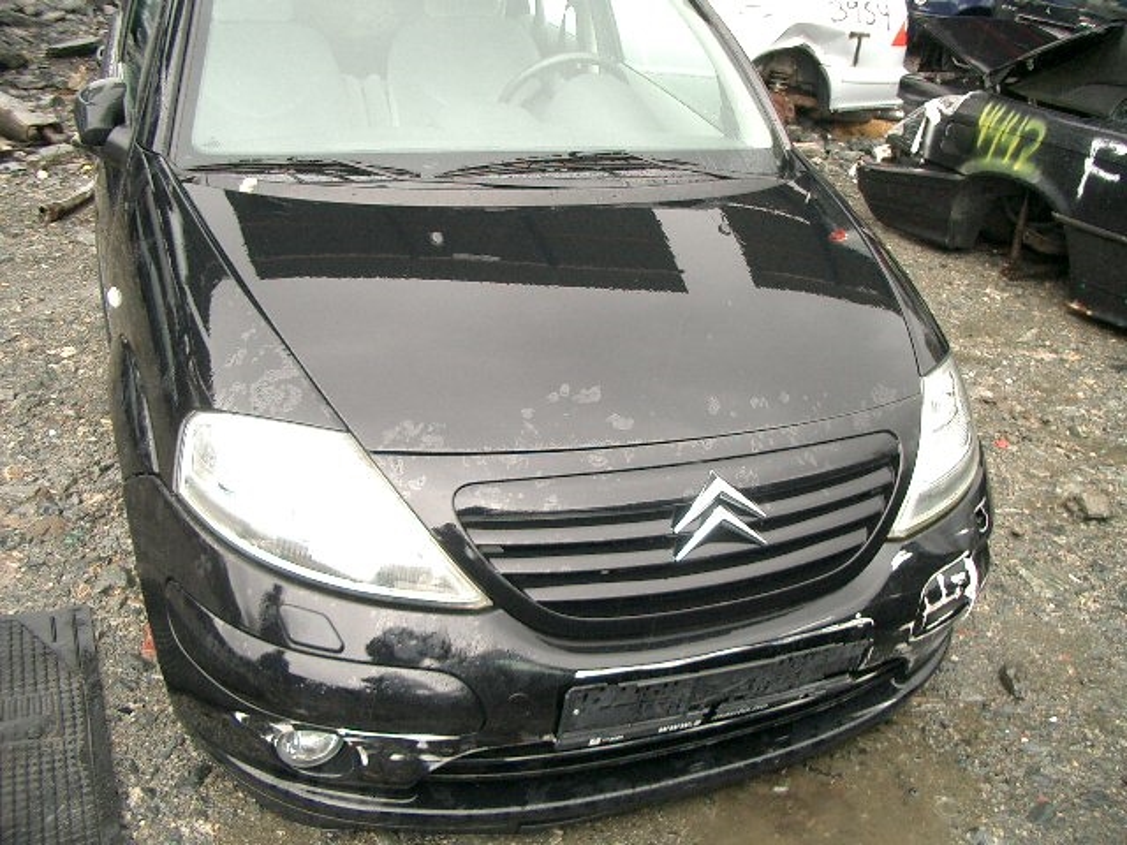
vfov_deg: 40.7
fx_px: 1140
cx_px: 564
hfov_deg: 52.6
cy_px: 422
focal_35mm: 35
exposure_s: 1/80
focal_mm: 5.8
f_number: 2.6
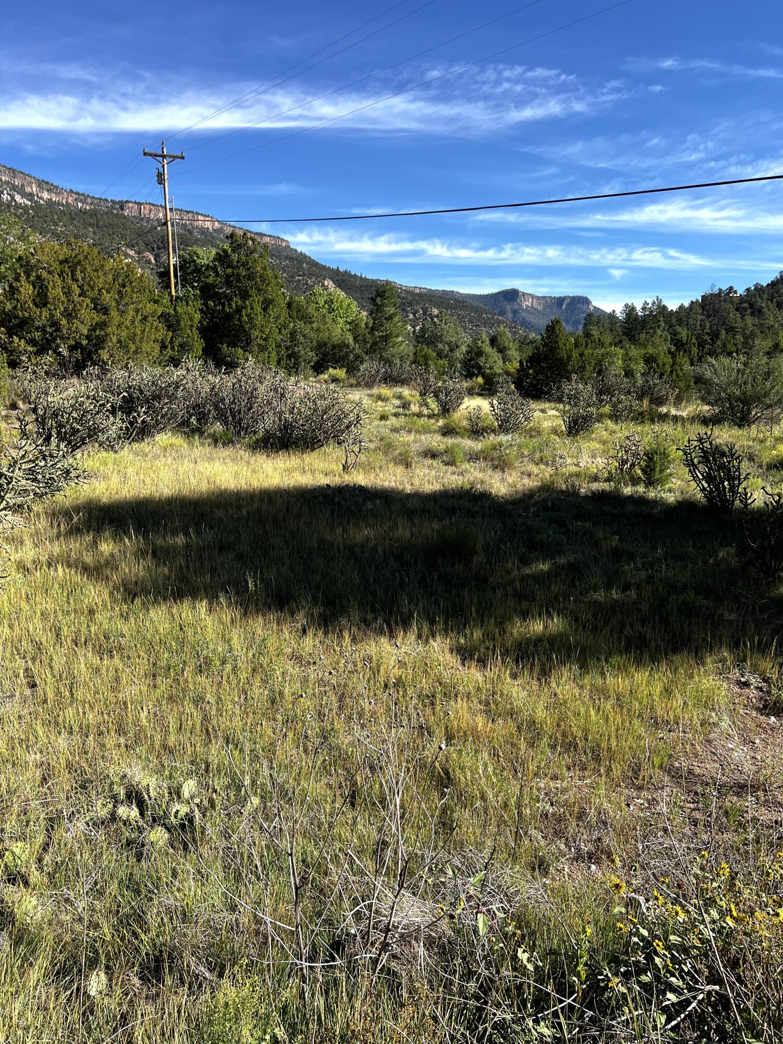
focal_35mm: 26
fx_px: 784
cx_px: 392
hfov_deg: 53.1
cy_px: 522
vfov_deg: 67.3
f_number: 1.5
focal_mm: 5.7
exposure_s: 1/2457
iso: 50
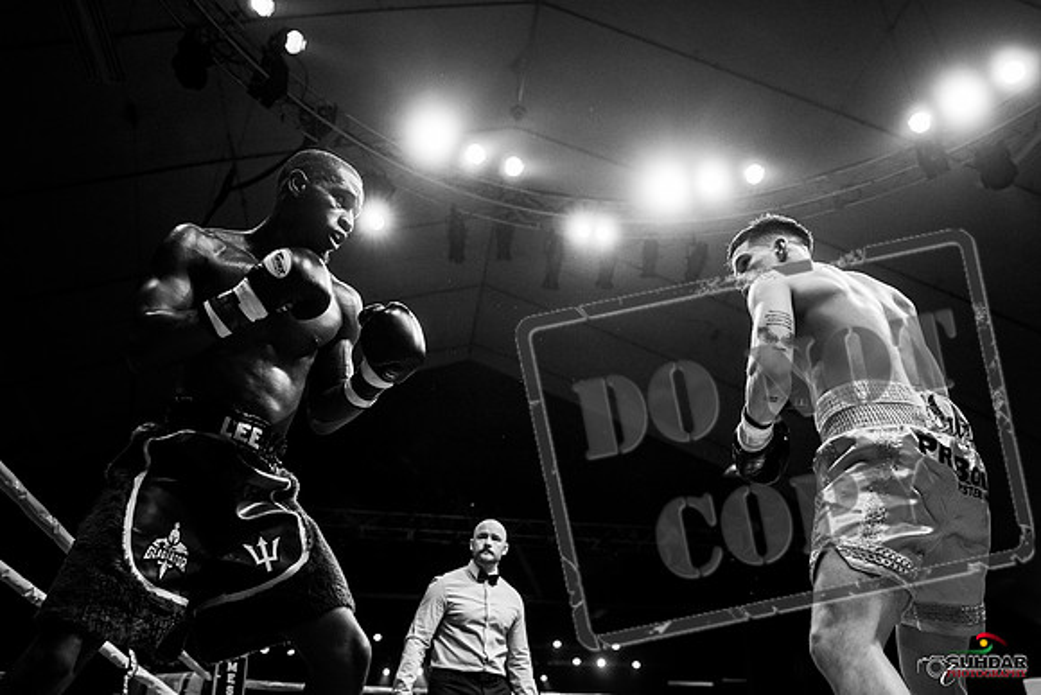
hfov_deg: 65.5
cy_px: 348
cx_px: 520
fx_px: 810
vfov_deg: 46.4
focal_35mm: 28
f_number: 2.8
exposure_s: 1/1000
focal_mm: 28
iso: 4000
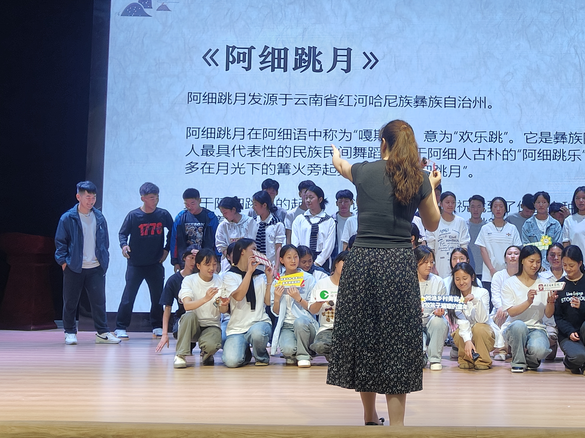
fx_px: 946
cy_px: 164
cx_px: 434
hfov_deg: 33.7
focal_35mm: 56
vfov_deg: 26.0
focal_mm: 5.59
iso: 100
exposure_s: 1/100
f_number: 1.8
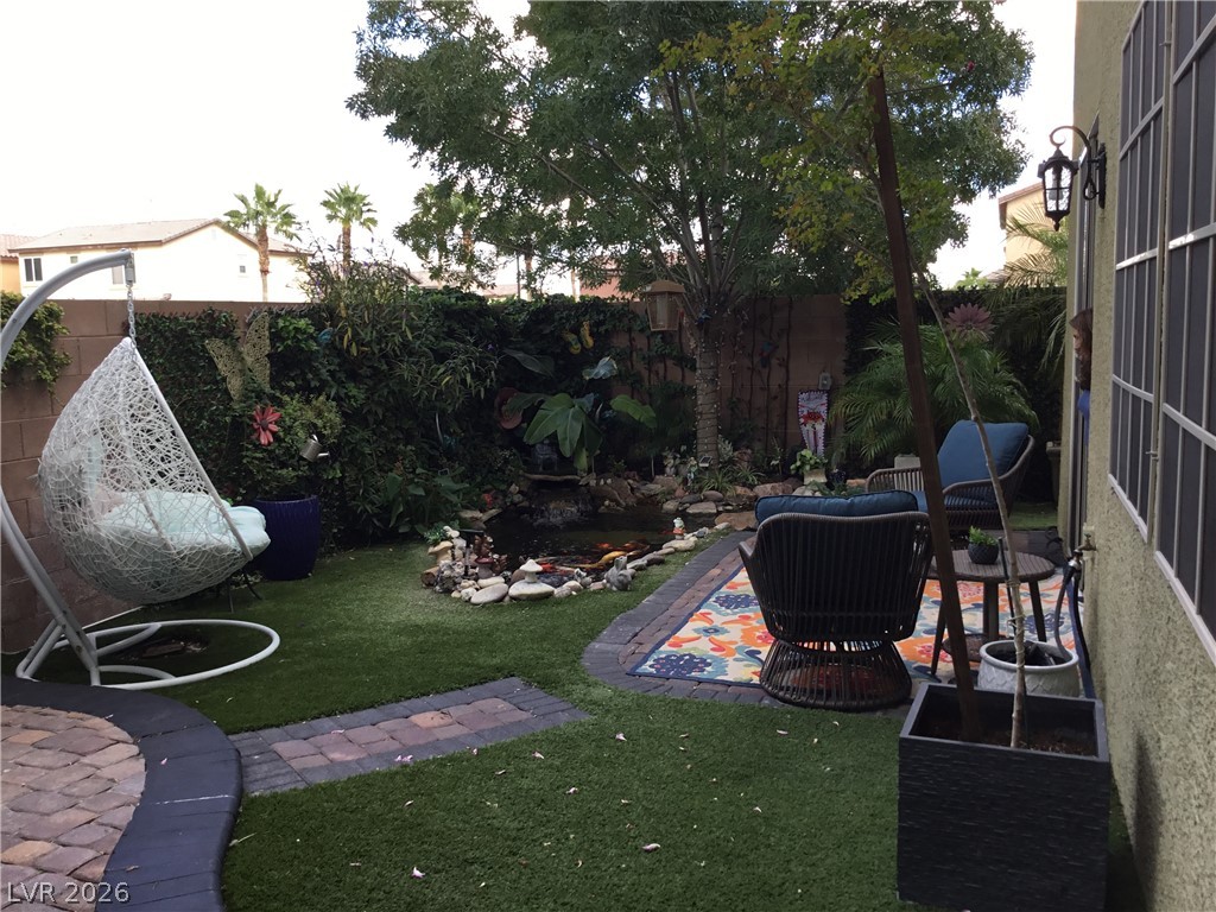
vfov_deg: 45.4
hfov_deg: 58.4
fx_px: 1089
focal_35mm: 31
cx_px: 608
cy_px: 456
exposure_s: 1/154
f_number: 2.4
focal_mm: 3.3
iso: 25
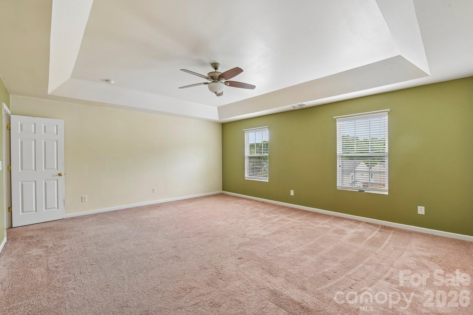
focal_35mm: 16
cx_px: 236
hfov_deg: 96.7
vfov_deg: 73.7
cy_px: 158
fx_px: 210
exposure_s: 1/15
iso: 200
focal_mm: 16
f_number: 8
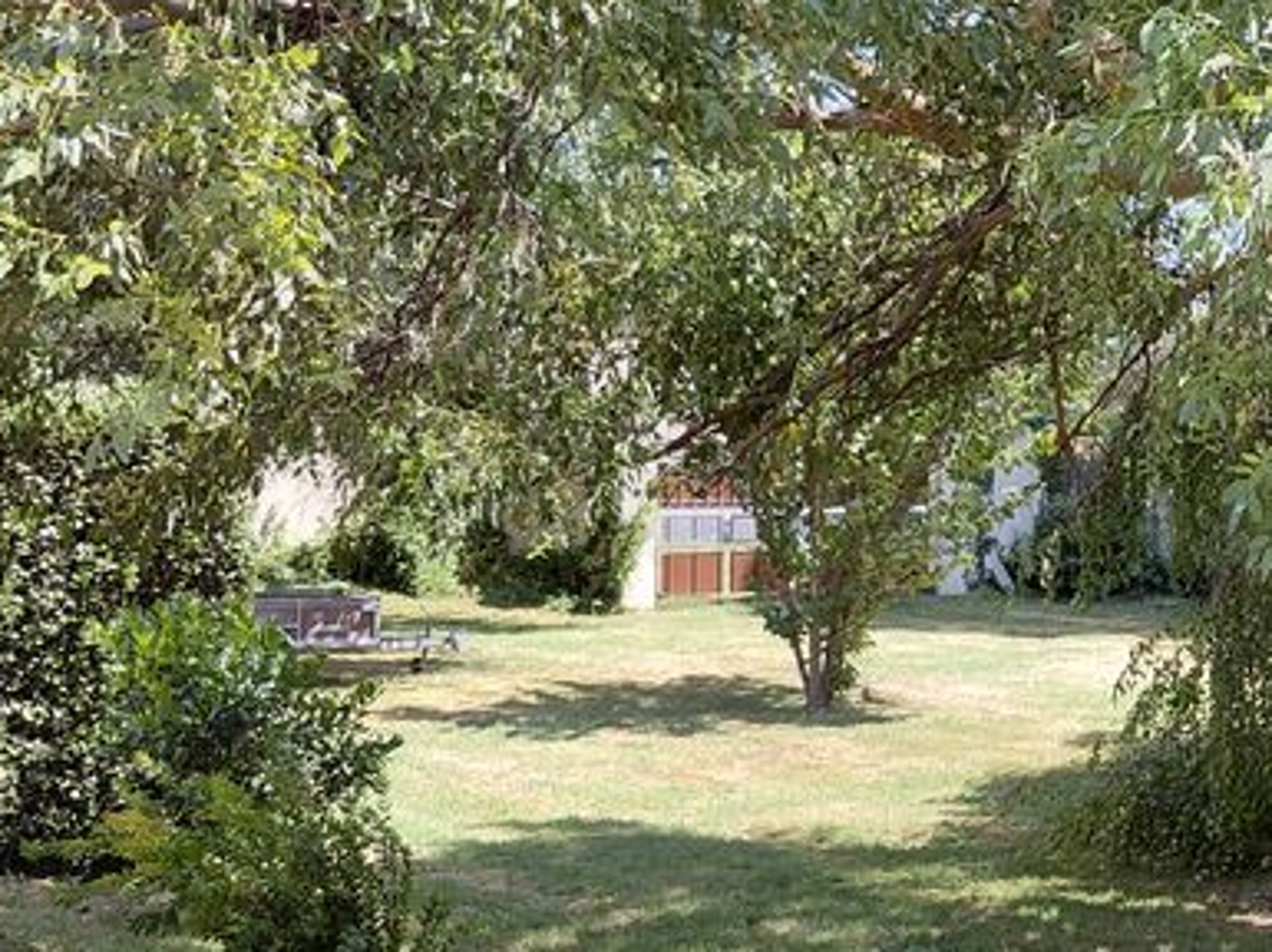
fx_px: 2386
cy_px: 426
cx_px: 1239
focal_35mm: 65
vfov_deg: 22.5
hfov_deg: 28.2
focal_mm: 4.69
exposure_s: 1/385
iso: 50
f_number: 1.8
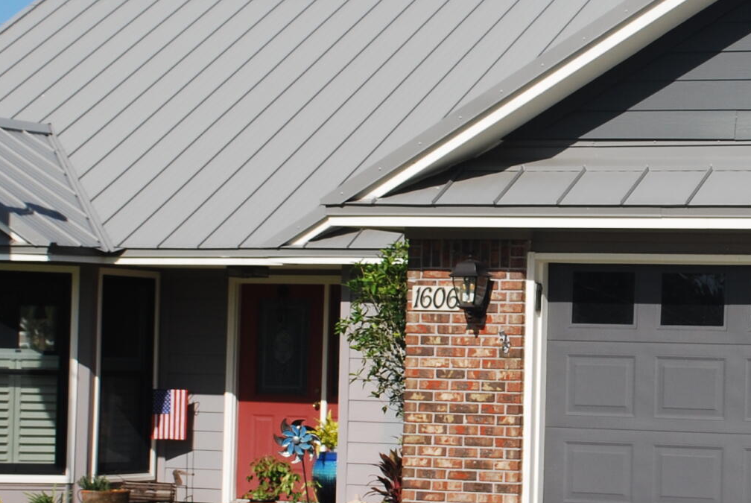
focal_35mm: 129
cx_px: 626
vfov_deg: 10.6
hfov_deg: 15.7
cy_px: 259
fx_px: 2705
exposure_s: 1/250
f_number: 8
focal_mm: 29
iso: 100
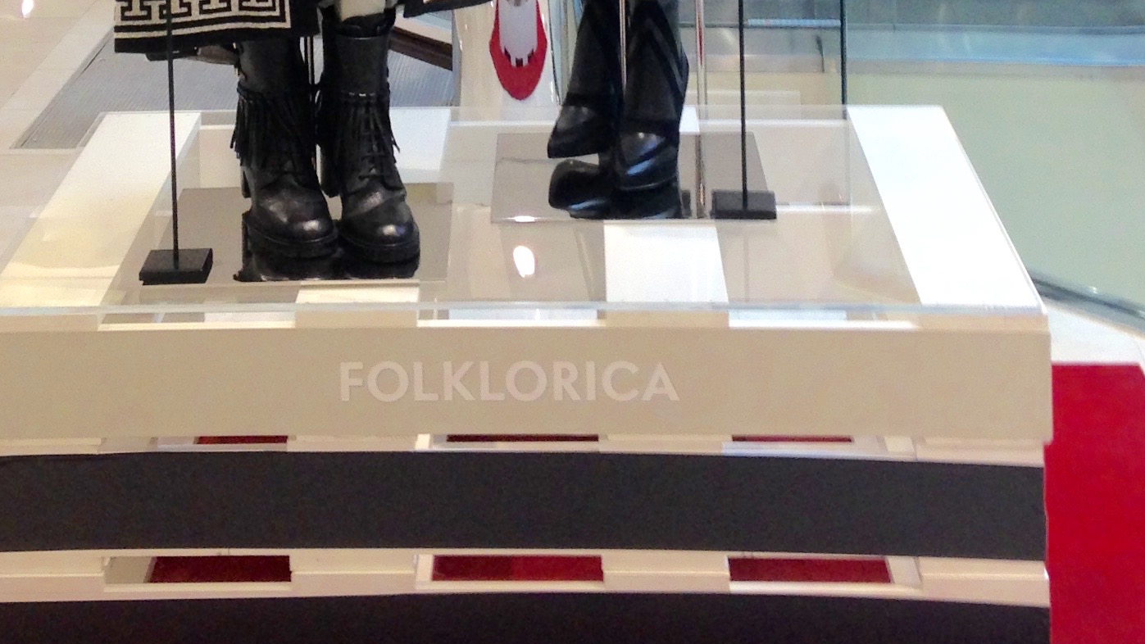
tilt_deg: -7.5
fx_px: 2550
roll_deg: -0.4
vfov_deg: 13.4
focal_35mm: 84
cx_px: 479
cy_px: -368
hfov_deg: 25.3
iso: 64
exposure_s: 1/40
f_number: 2.4
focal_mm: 4.12
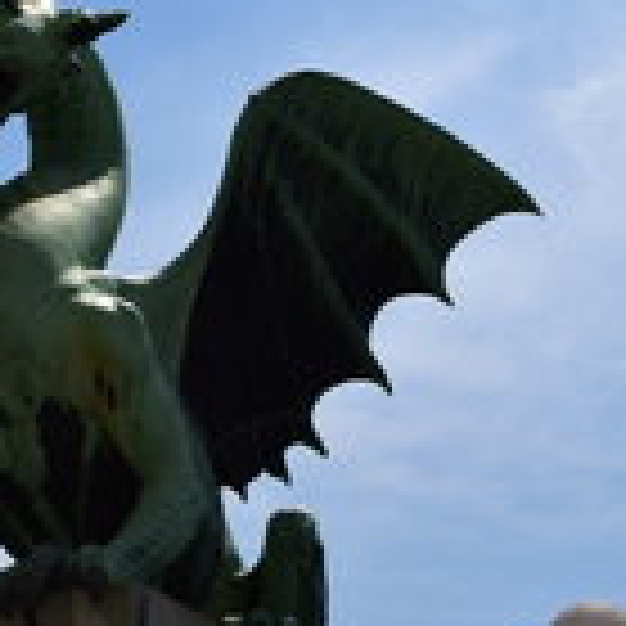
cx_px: 180
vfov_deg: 22.4
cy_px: 241
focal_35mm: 77
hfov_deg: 22.3
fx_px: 1580
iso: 200
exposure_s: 1/1250
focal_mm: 21
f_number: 10
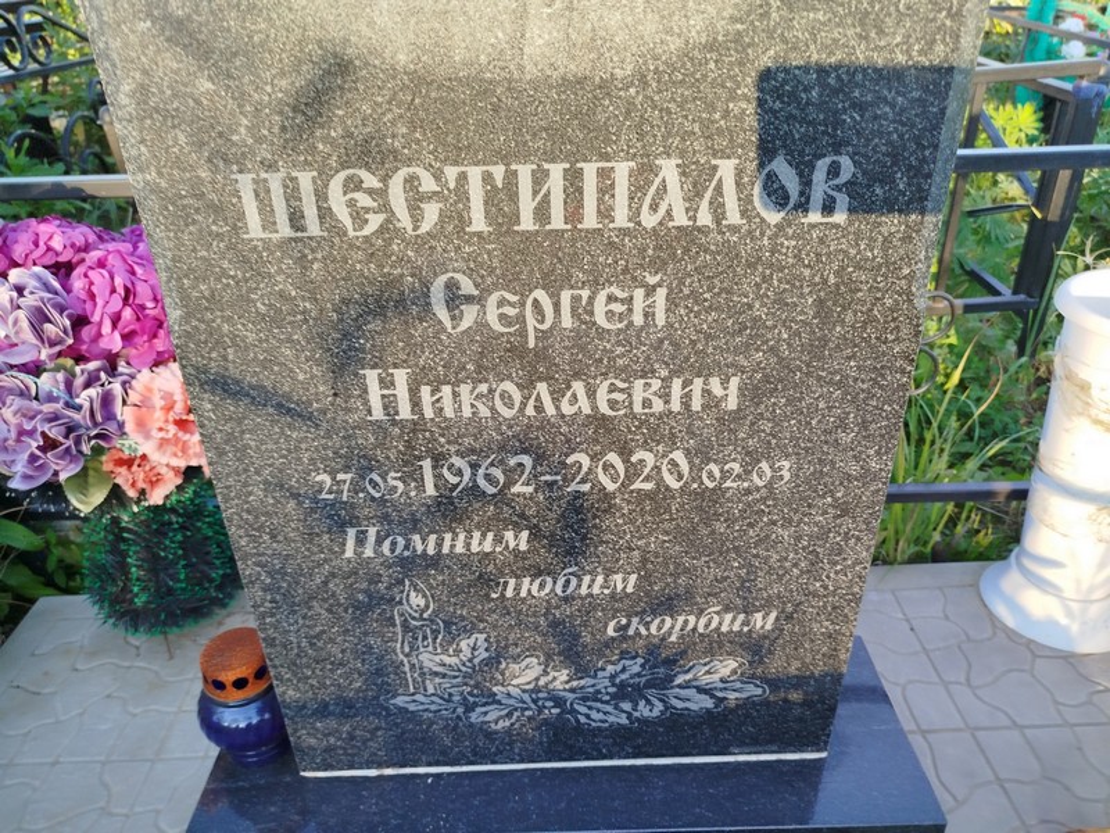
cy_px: 416
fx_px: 770
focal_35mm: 24
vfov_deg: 56.8
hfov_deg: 71.6
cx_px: 555
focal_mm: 5.31
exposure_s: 1/130
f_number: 1.7
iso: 50
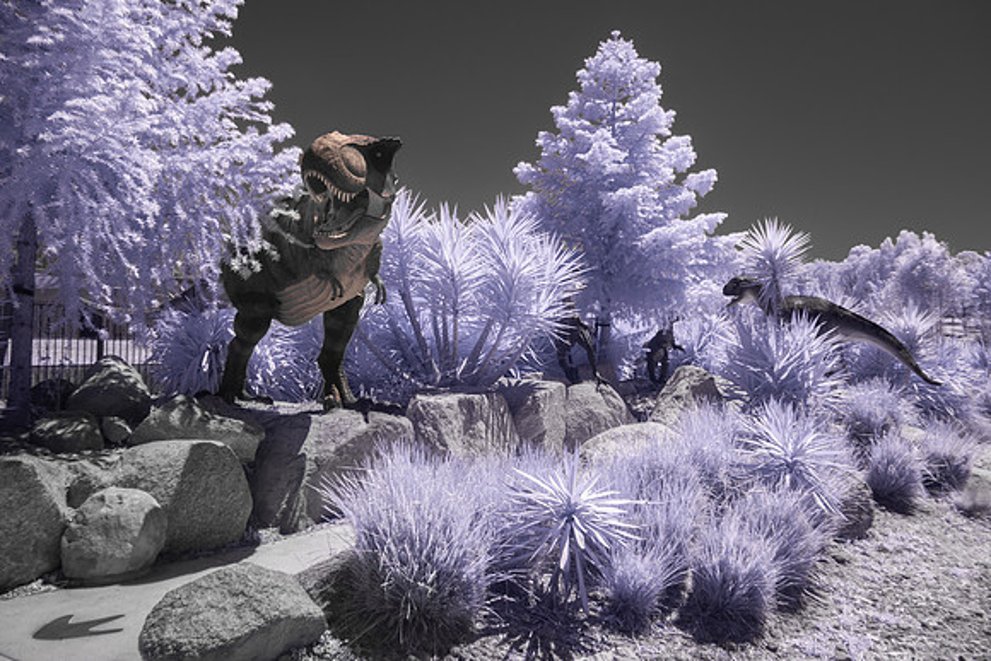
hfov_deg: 56.8
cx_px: 496
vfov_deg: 39.7
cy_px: 330
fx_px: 916
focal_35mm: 33
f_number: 6.3
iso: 200
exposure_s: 1/640
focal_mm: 16
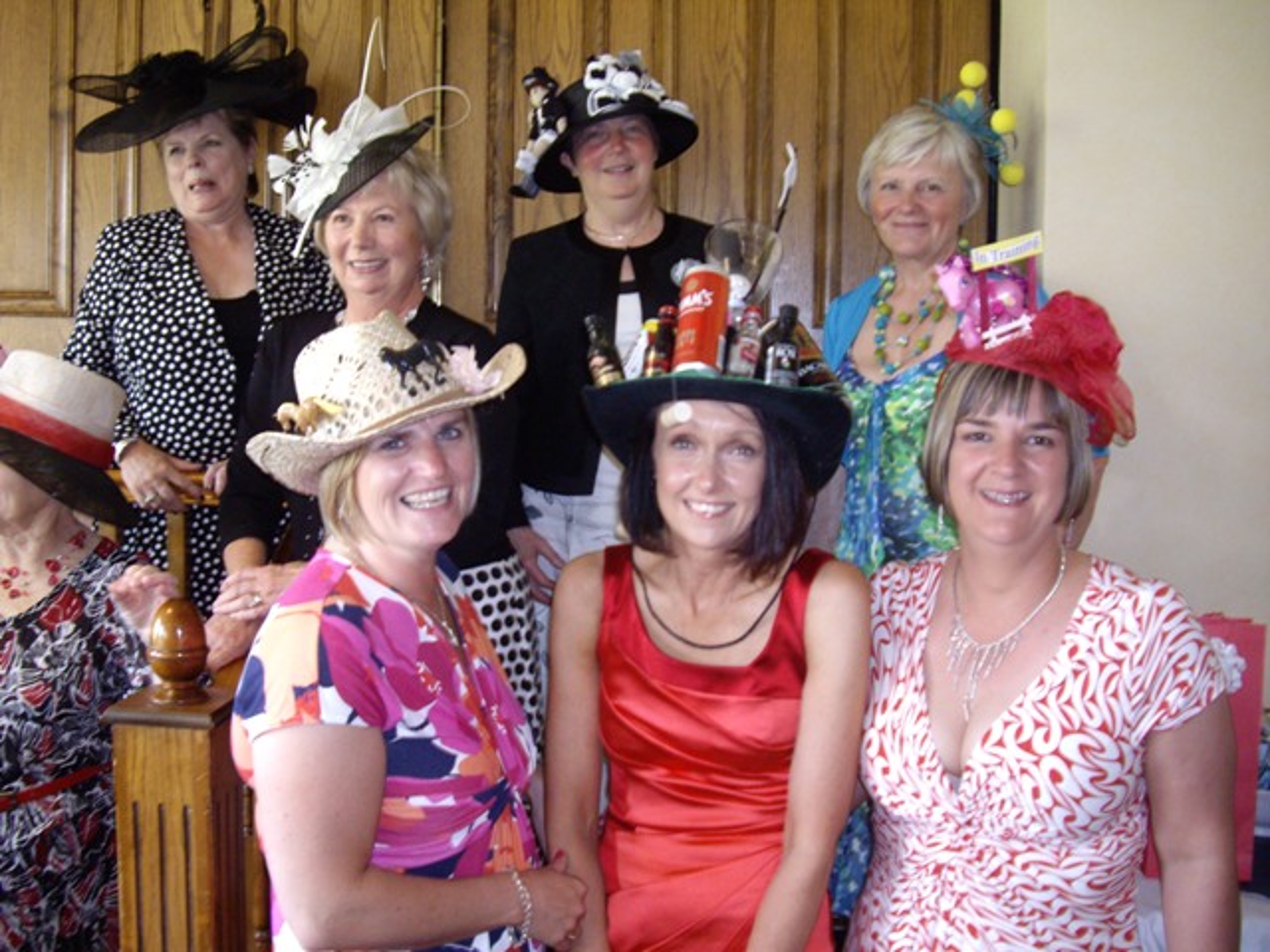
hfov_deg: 49.0
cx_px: 635
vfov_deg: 37.7
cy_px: 476
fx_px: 1394
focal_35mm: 38
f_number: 2.8
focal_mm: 7.9
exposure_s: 1/40
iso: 400
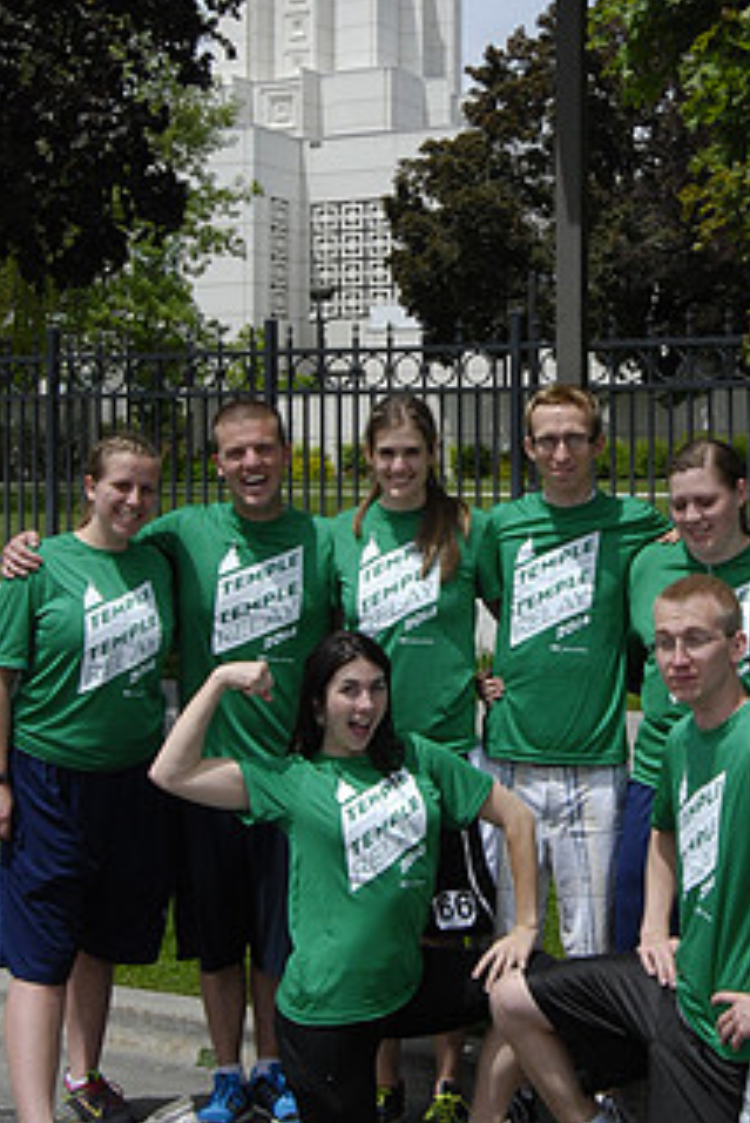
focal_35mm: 60
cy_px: 398
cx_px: 518
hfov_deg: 22.5
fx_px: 1873
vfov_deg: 33.2
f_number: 10
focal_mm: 22
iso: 400
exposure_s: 1/800
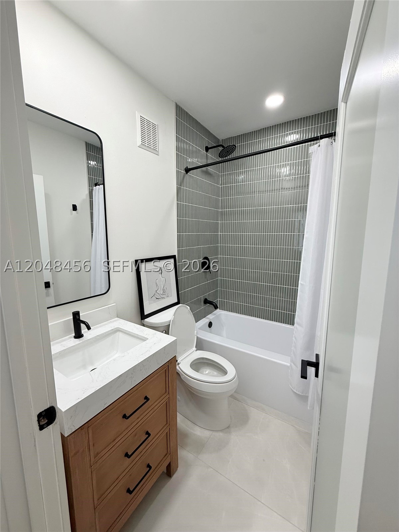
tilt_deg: -7.4
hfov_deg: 85.7
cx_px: 200
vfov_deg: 102.1
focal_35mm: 14
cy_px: 266
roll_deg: -0.7
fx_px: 215
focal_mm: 2.22
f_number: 2.2
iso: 125
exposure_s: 1/99
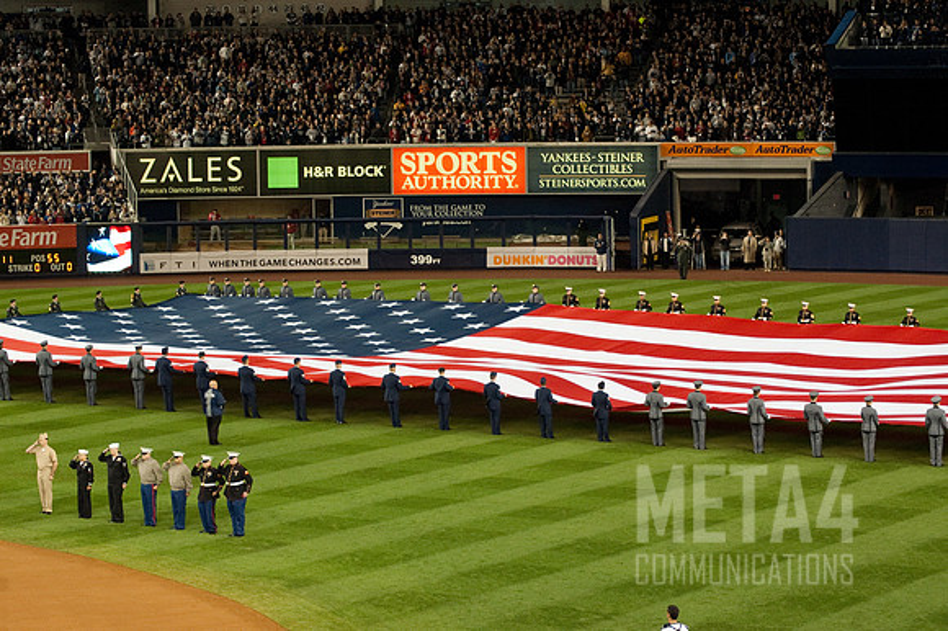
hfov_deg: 19.5
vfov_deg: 13.0
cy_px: 316
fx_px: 2763
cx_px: 474
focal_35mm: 105
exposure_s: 1/160
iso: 640
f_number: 6.3
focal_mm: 70
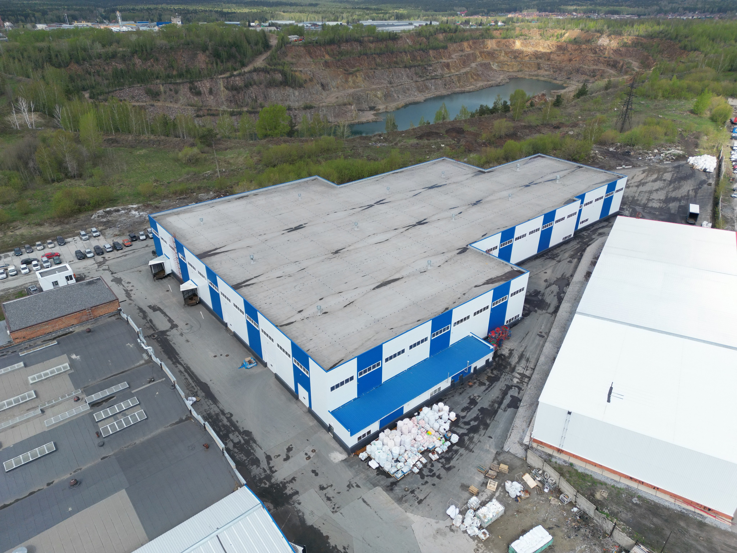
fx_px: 511
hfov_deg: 71.6
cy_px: 276
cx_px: 368
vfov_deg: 56.8
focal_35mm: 24
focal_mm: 6.72
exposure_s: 1/3000
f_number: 1.7
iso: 200
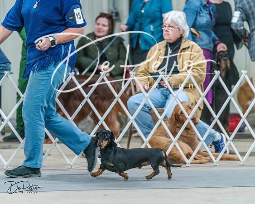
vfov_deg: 6.9
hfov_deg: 8.6
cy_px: 102
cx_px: 128
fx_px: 1699
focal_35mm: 225
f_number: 3.5
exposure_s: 1/200
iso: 6400
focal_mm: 200
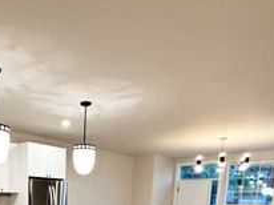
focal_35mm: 34
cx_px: 60
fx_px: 269
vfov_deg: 34.7
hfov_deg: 51.1
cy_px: 236
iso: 250
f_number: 2.2
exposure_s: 1/60
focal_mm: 2.22
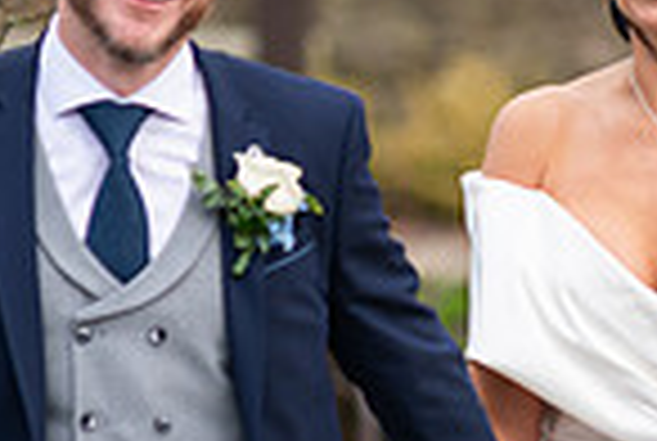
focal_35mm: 793
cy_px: 367
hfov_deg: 2.6
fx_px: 14502
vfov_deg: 1.7
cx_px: 387
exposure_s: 1/200
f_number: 3.5
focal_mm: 200
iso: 250
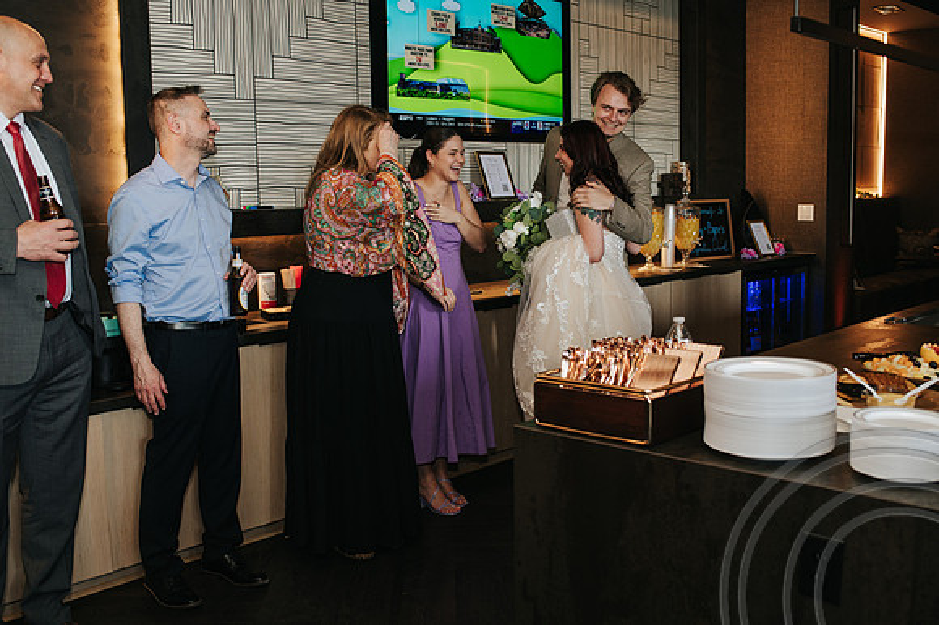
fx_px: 966
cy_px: 312
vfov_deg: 35.8
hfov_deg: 51.8
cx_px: 470
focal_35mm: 37
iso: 1000
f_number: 3.5
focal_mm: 35
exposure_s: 1/200
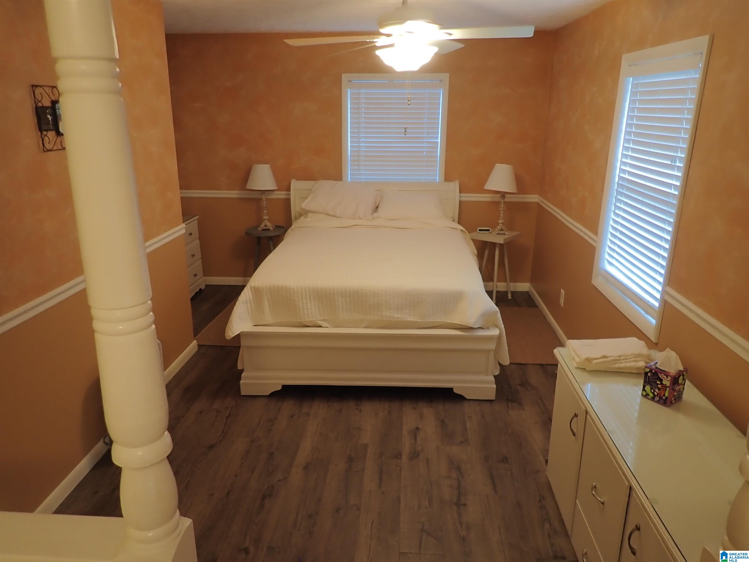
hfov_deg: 69.4
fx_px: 541
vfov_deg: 54.9
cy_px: 281
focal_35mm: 25
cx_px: 374
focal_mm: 4.5
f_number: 2
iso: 500
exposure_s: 1/30
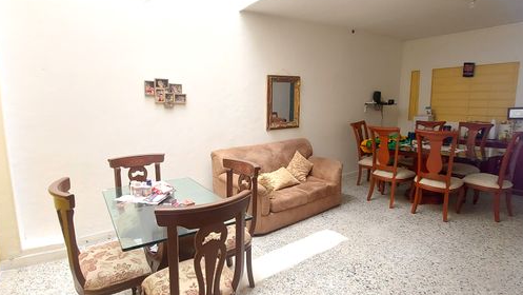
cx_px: 244
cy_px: 146
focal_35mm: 19
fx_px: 264
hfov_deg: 89.4
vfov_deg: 58.4
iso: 100
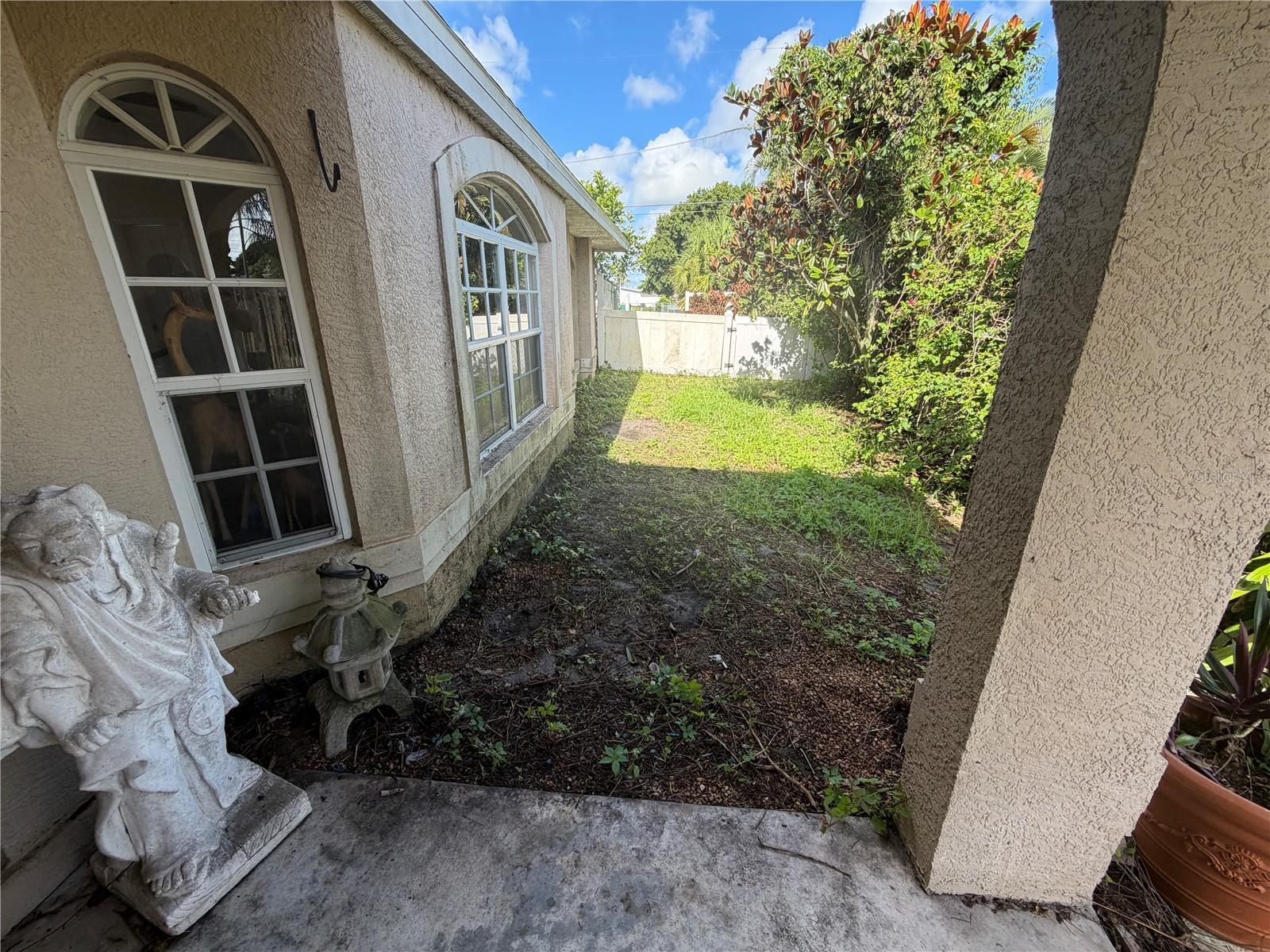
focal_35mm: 14
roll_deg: -0.1
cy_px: 476
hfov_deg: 102.1
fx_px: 514
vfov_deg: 85.7
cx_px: 635
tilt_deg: -20.1
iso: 50
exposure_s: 1/301
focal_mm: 2.22
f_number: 2.2
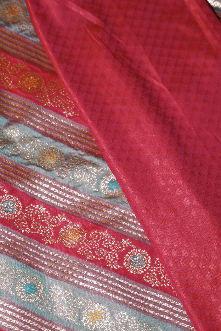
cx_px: 131
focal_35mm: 91
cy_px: 183
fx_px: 838
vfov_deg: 22.4
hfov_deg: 15.0
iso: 320
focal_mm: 41.2
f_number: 2.8
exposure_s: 1/200
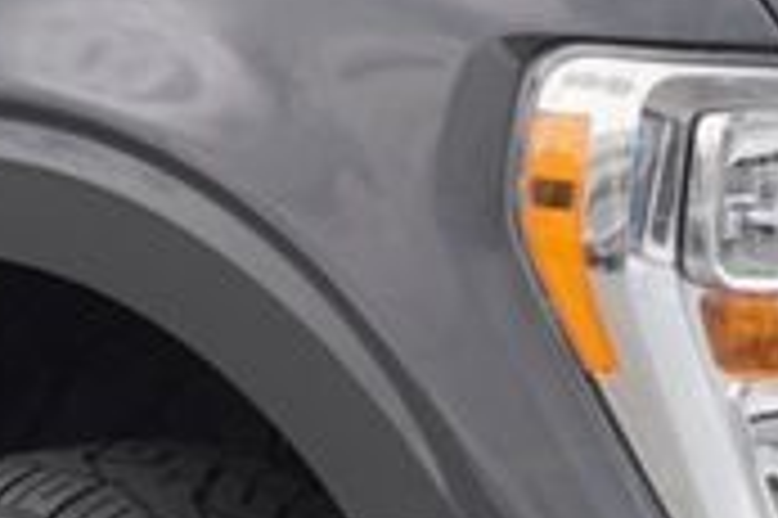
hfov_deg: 11.4
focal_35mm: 178
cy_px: 351
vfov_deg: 7.7
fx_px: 3843
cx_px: 4
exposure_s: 1/160
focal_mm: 20
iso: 100
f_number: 5.6
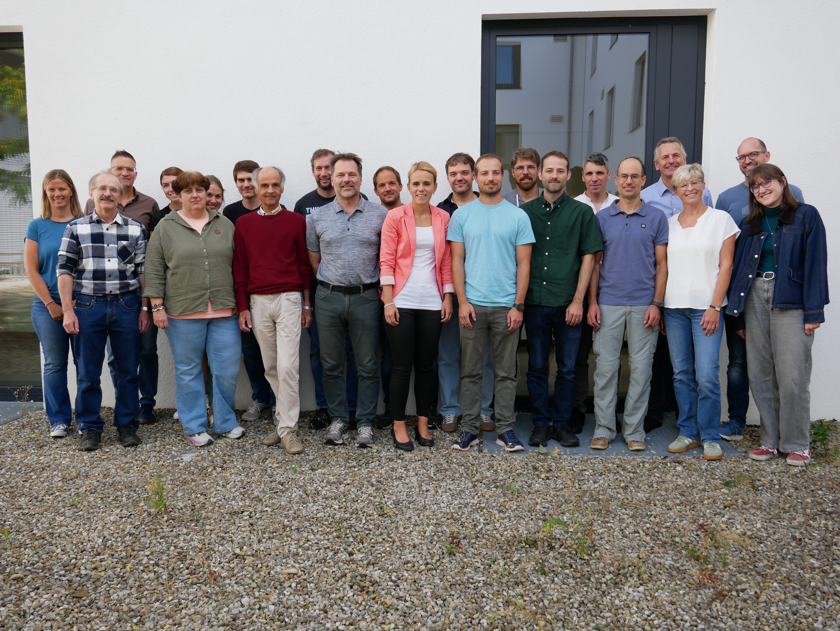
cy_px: 316
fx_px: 825
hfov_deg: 53.9
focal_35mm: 34
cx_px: 420
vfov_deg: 41.8
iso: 200
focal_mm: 17
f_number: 5
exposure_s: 1/160
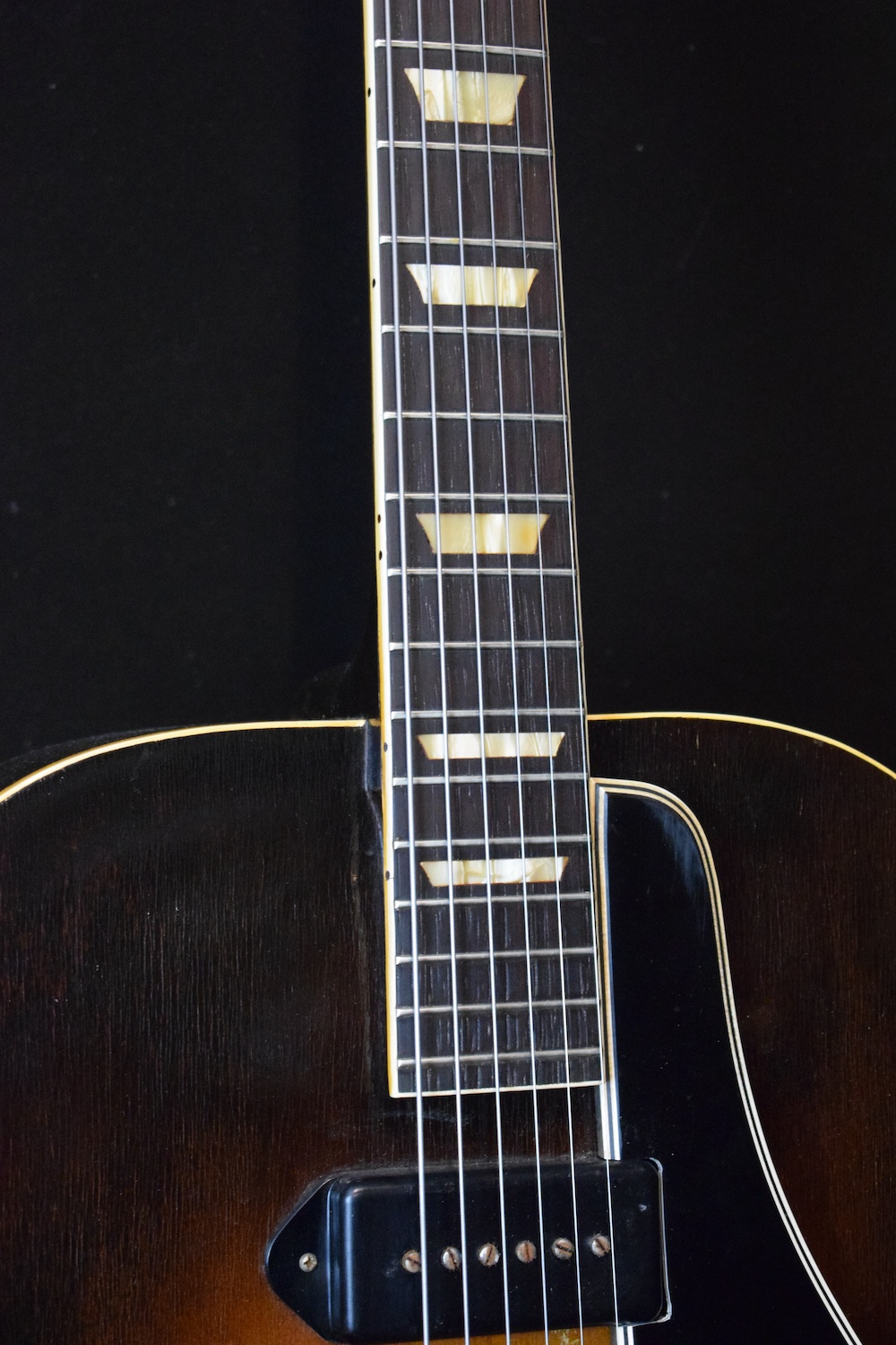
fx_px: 2912
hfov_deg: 17.5
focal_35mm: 78
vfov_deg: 26.0
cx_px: 448
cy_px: 672
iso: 6400
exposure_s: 1/60
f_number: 5.6
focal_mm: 52
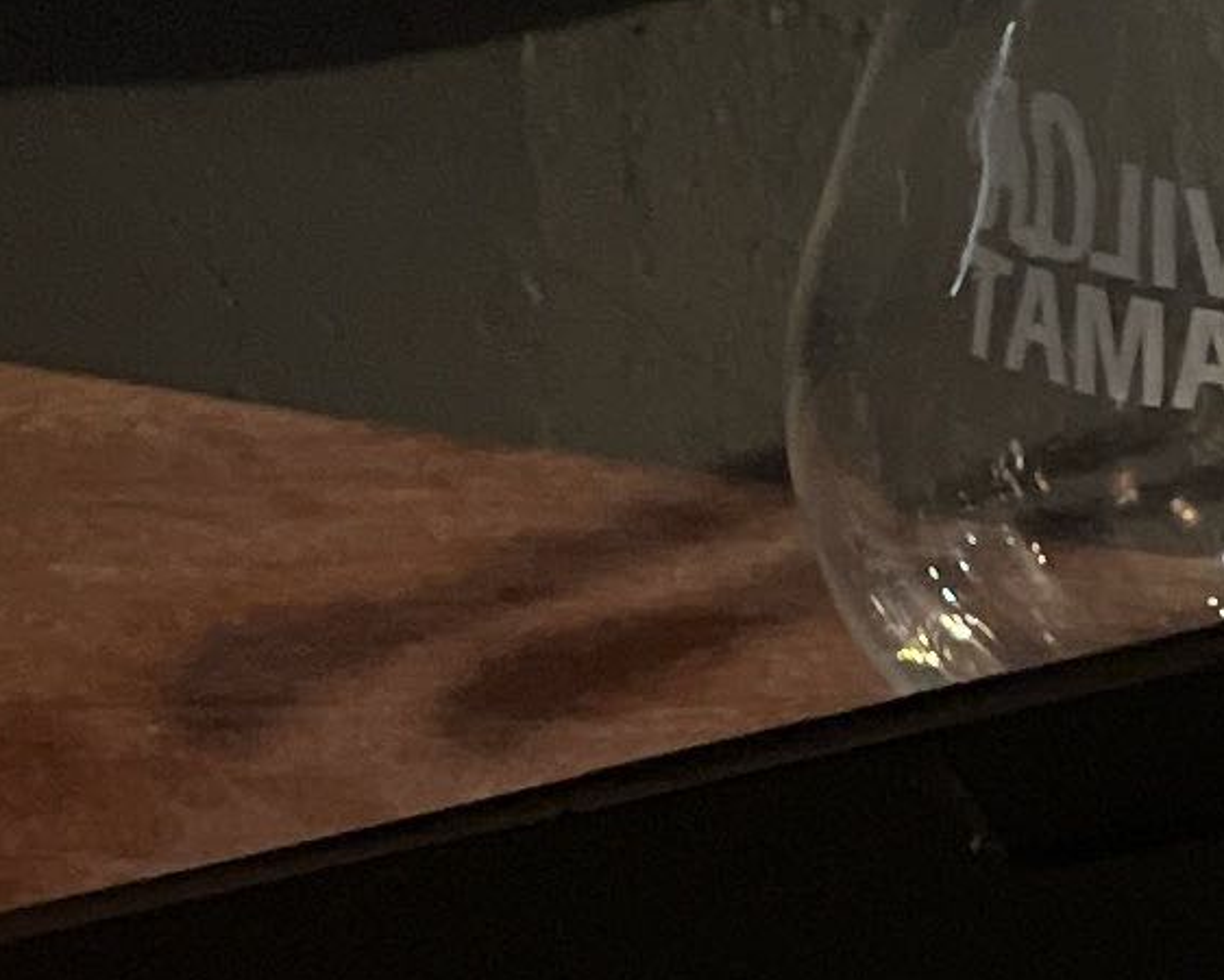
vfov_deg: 7.9
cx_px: 1601
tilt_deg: -5.3
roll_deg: +1.6
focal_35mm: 182
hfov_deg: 10.4
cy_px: 2348
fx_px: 6595
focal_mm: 5.1
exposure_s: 1/25
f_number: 1.6
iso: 500
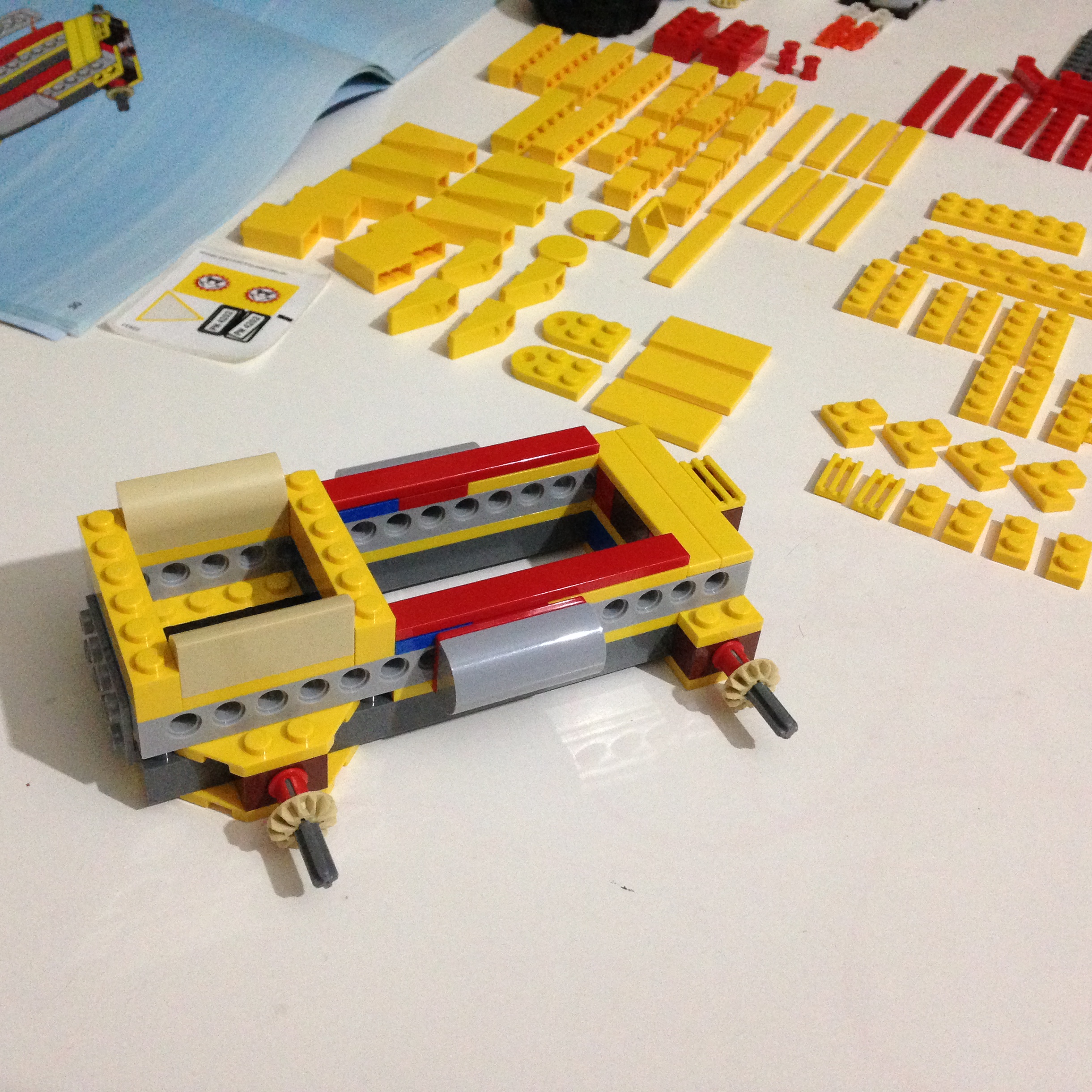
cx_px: 487
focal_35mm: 39
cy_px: 547
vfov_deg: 42.8
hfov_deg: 42.8
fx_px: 1392
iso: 400
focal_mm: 4.12
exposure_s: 1/20
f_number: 2.4
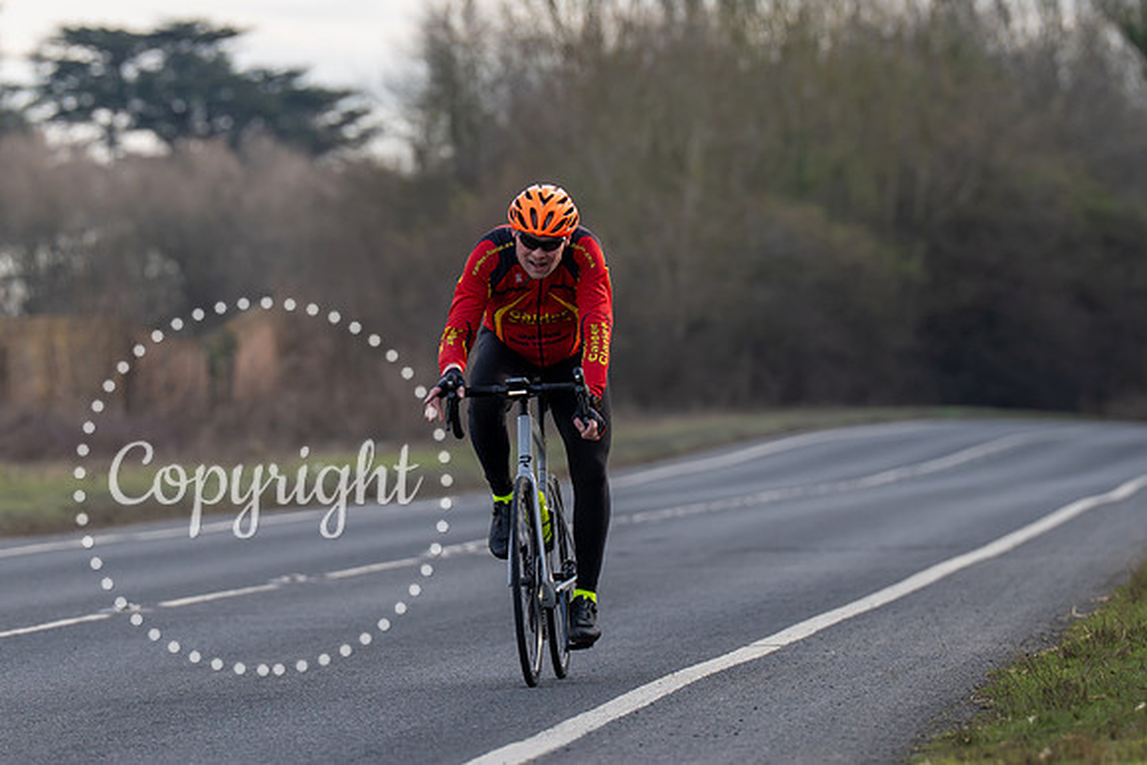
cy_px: 319
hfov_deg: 5.9
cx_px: 561
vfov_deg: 4.0
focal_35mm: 347
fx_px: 11063
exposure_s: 1/800
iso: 250
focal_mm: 200
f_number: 4
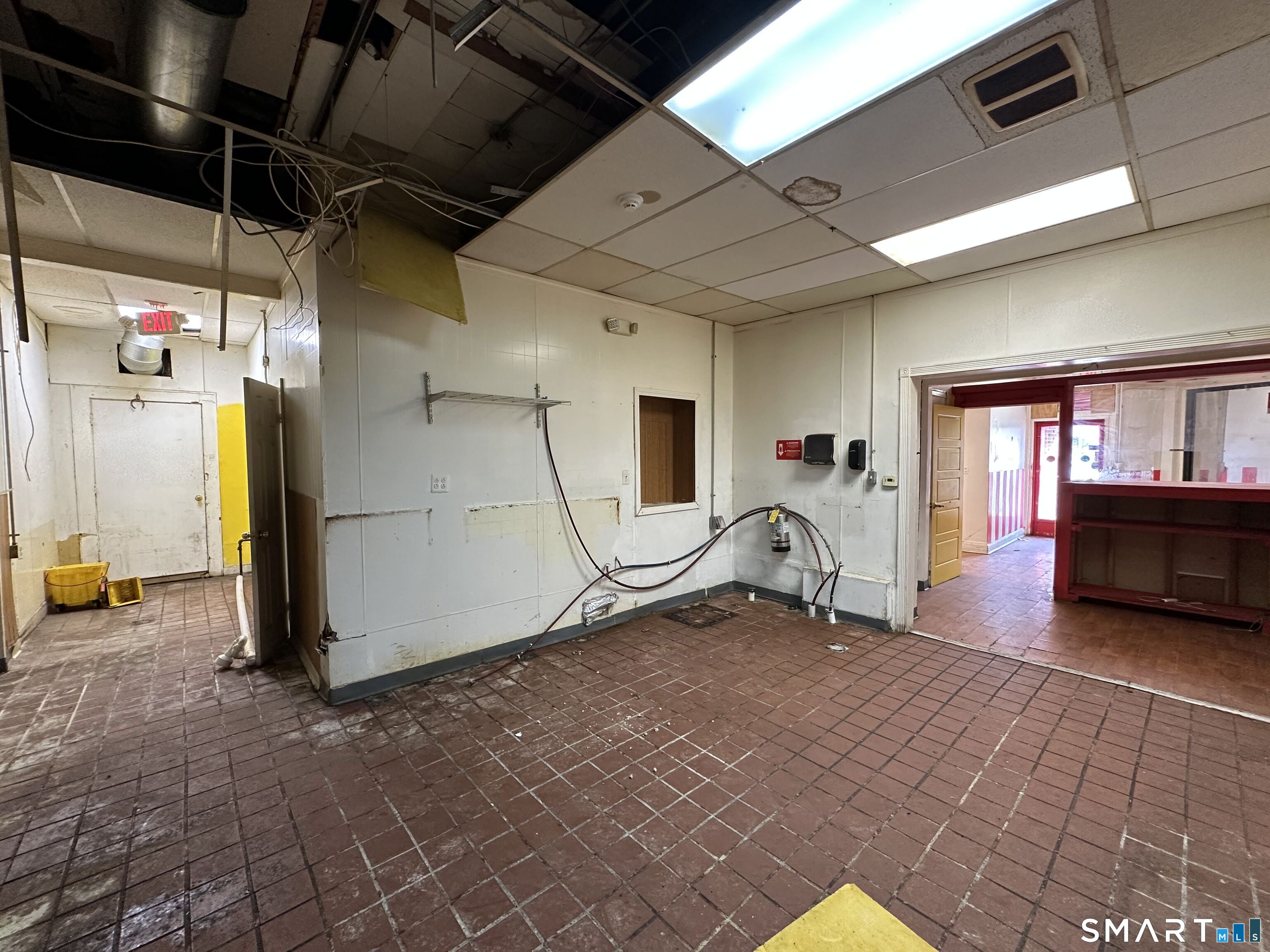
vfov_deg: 85.7
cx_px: 635
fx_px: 514
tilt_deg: -2.1
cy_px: 476
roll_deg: +0.5
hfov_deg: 102.1
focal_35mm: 14
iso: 320
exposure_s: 1/60
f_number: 2.2
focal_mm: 2.22
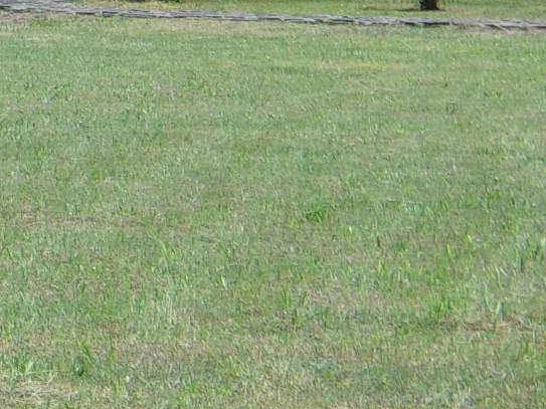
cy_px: -120
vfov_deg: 5.6
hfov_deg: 7.4
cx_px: -290
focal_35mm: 264
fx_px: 4163
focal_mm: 12.5
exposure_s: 1/280
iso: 80
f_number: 4.9
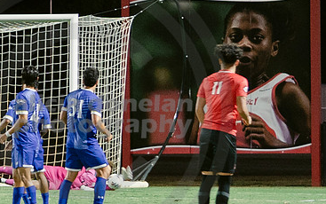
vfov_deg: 2.3
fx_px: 5148
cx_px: -271
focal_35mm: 579
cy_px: 89
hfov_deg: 3.6
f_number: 2.8
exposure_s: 1/100
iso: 1250
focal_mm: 90
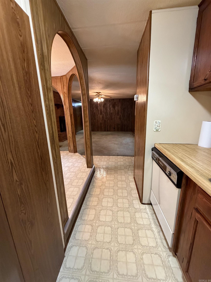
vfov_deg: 102.1
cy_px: 141
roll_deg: +1.2
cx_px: 106
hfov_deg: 85.7
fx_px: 114
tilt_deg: -11.0
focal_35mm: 14
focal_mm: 2.22
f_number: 2.2
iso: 640
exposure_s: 1/60
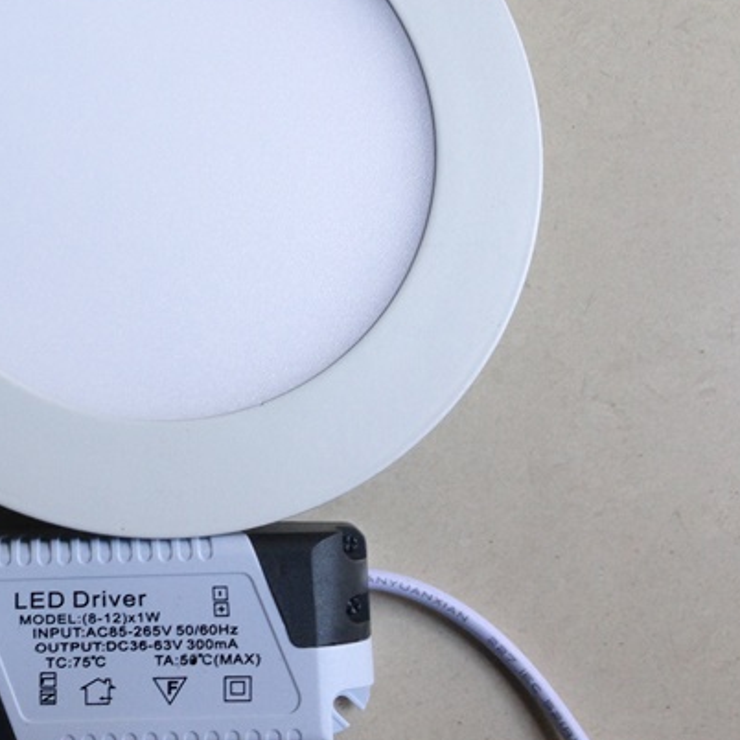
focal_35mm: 58
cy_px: 260
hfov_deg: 28.5
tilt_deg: -82.7
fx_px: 1403
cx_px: 83
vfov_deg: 29.4
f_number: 2.4
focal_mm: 4.12
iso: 50
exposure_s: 1/20
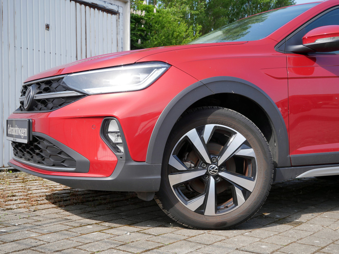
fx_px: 450
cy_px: 127
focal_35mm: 46
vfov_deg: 31.5
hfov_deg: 41.2
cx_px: 170
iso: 200
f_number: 4.3
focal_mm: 23
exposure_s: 1/500
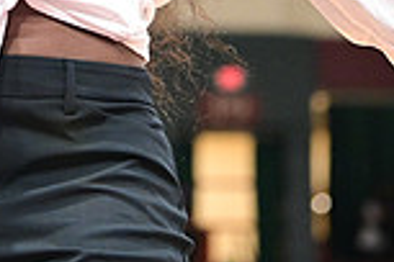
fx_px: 2911
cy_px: -162
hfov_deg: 7.7
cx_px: 8
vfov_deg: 5.1
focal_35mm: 266
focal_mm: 70
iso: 6400
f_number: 3.2
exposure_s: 1/1000
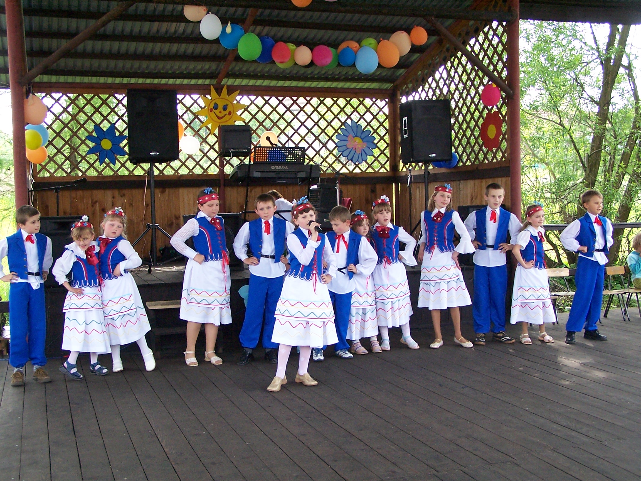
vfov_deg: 30.3
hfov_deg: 39.7
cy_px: 240
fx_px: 889
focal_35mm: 48
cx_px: 320
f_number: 3.2
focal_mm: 8
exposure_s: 1/180
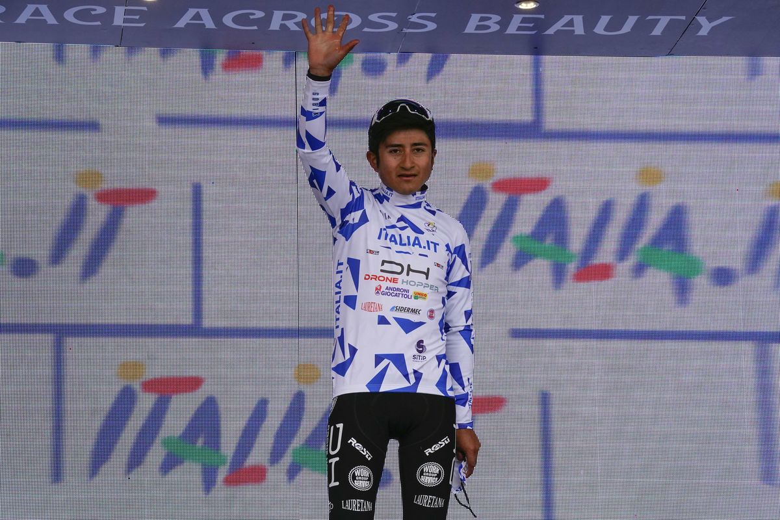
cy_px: 260
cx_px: 390
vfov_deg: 9.1
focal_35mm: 150
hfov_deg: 13.7
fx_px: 3250
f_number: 13
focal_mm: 150
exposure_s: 1/640
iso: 2500
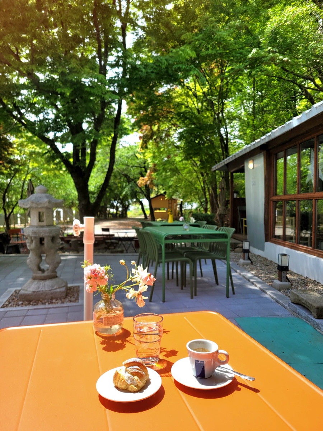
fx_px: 323
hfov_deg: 53.1
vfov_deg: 67.3
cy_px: 216
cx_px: 162
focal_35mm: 26
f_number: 1.8
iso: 40
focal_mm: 5.4
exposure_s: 1/1667
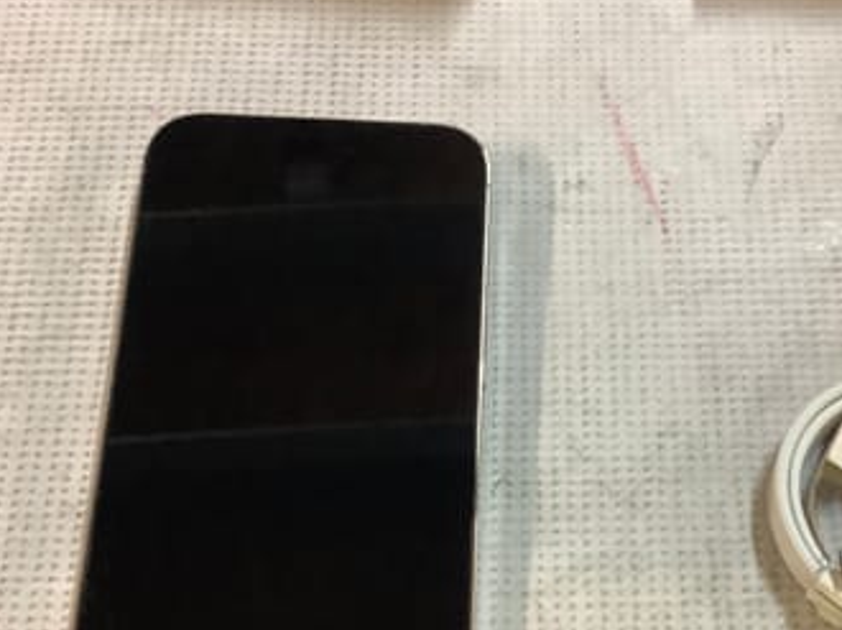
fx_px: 1142
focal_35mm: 47
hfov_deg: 40.1
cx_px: 543
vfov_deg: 30.4
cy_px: 458
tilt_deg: -68.4
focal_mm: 3.3
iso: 250
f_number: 2.4
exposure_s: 1/50
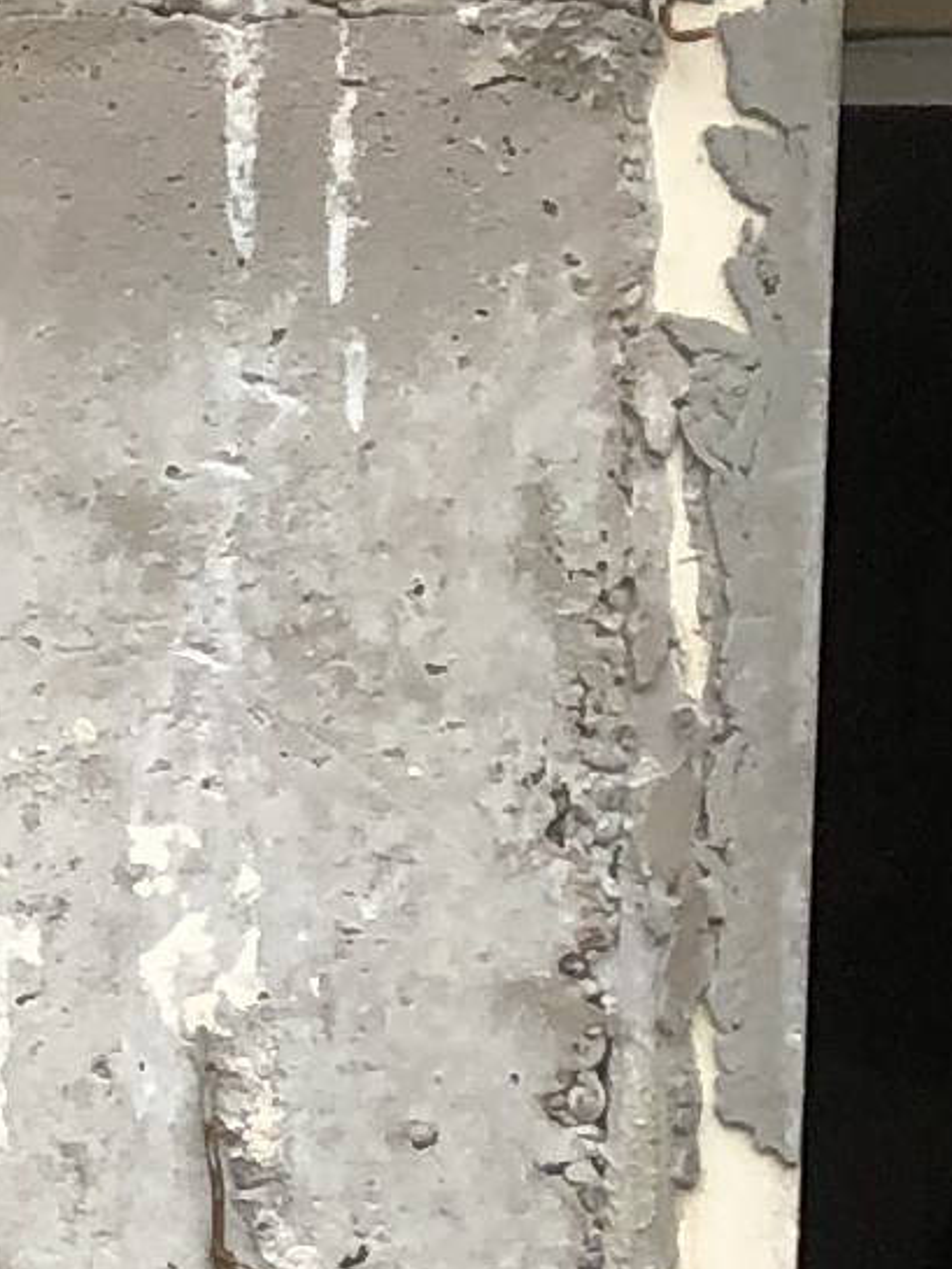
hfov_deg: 6.6
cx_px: -1732
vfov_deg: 9.3
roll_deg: -1.8
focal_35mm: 207
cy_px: 1779
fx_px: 7588
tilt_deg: -1.4
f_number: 1.8
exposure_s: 1/736
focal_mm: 3.99
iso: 20
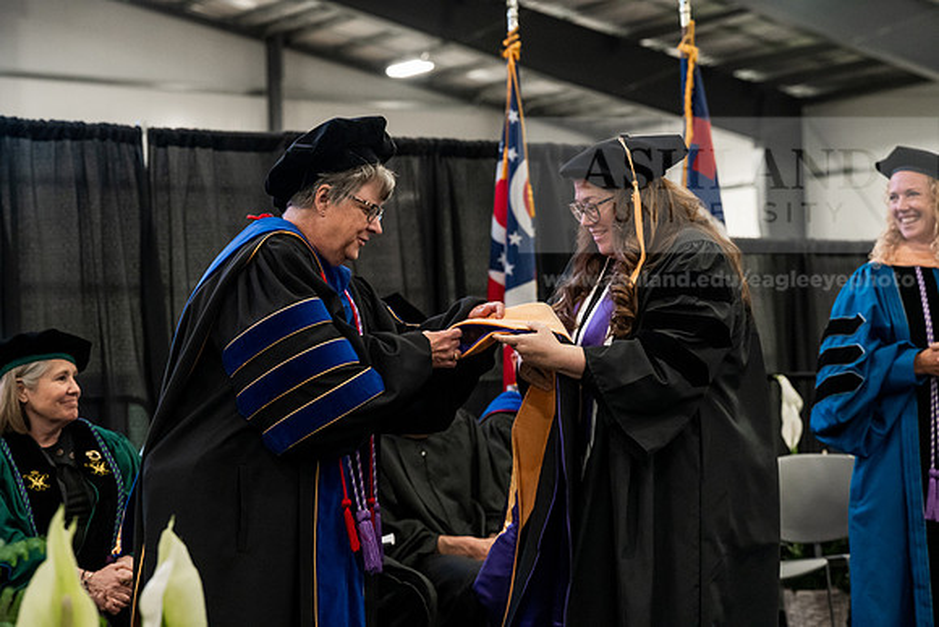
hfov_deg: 26.3
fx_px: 2009
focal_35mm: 77
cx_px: 470
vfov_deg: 17.7
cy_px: 314
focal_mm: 77
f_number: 5
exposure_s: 1/250
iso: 6400
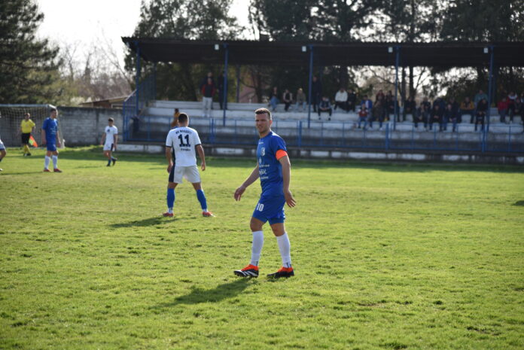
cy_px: 175
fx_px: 1748
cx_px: 262
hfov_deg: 17.1
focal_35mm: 120
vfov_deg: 11.4
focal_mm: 120
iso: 200
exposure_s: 1/750
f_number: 4
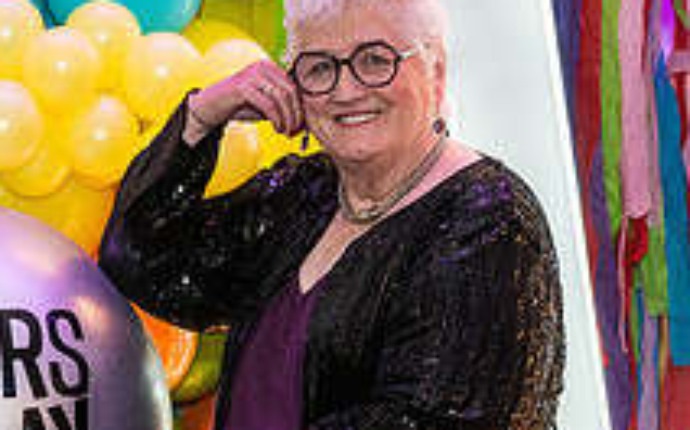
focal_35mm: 120
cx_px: 55
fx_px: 2254
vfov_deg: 10.8
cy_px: 353
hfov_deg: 17.1
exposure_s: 1/50
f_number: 8
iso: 2000
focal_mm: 43
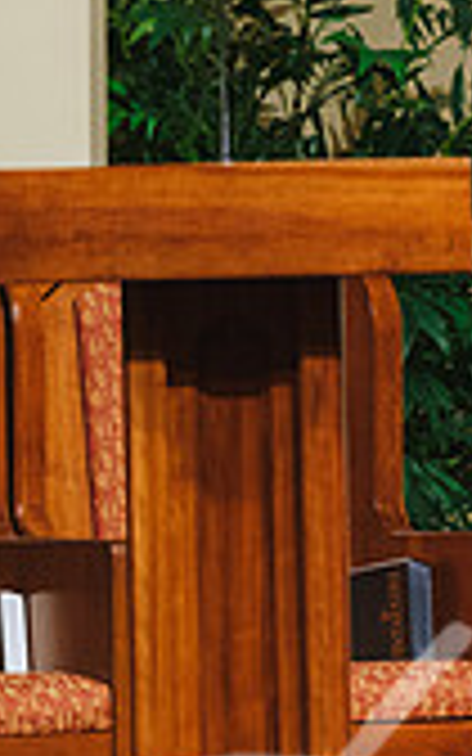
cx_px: 1250
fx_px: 12287
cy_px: 142
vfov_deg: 3.5
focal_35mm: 597
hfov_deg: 2.2
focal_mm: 170
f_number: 2.8
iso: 1600
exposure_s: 1/160
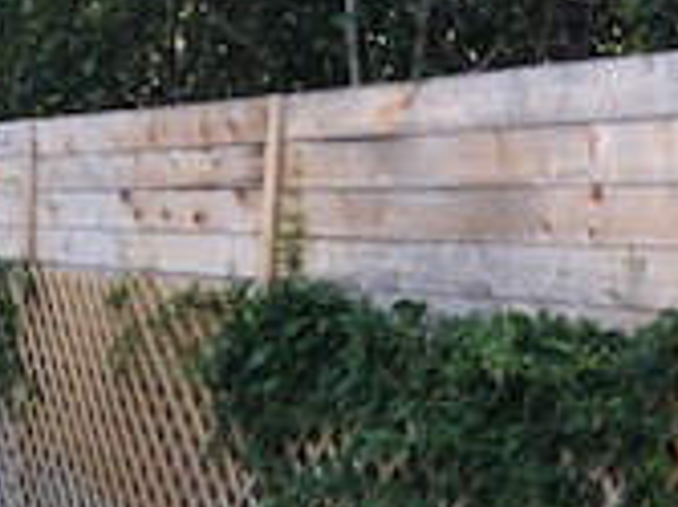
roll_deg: -1.8
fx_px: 2173
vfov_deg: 12.4
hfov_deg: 17.3
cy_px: 856
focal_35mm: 111
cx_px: -28
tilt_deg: -14.0
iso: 25
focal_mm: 4.15
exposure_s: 1/120
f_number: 2.2
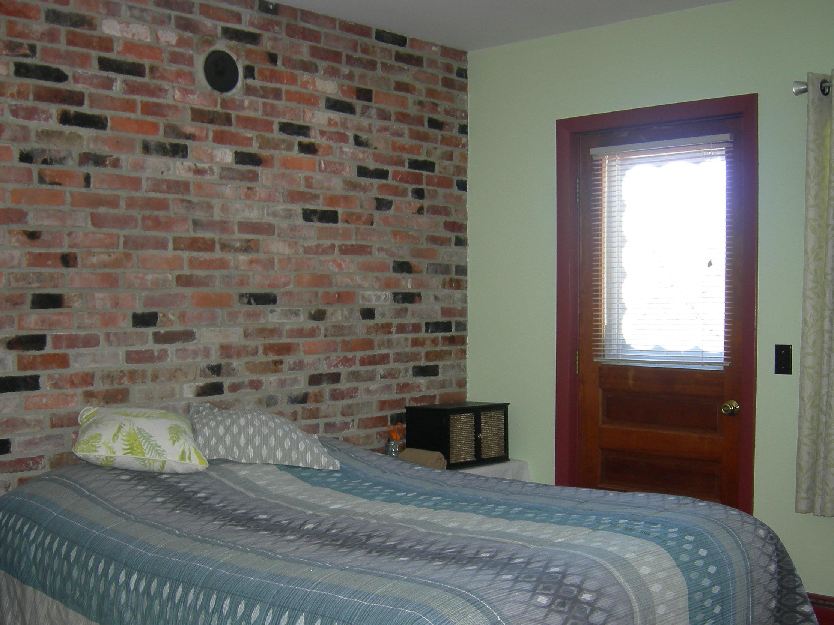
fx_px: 1012
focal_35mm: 42
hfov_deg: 44.8
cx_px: 391
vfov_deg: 34.3
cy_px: 354
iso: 64
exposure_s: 1/30
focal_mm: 7.5
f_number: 2.7
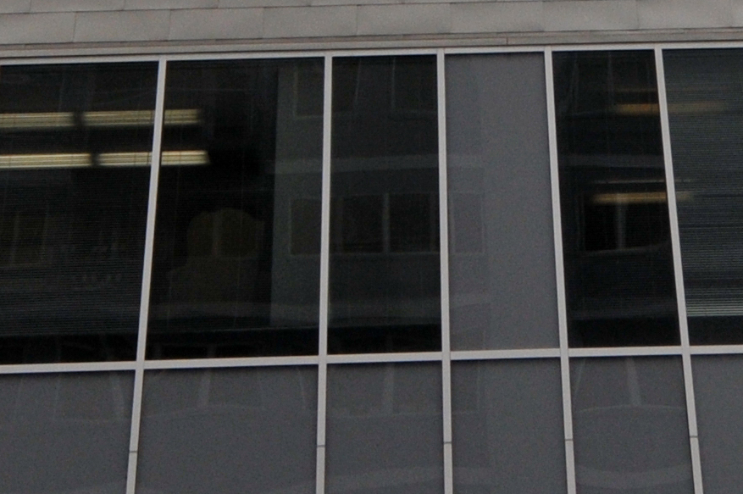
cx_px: 459
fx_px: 1814
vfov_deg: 13.4
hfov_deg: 23.1
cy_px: -484
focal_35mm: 88
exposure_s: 1/500
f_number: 11
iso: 400
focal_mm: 12
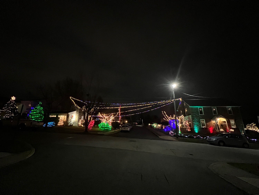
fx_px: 97
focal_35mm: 13
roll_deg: -0.3
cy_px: 98
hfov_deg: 106.2
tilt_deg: +14.1
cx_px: 130
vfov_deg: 89.9
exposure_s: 1/24
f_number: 1.8
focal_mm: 1.57
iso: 2000
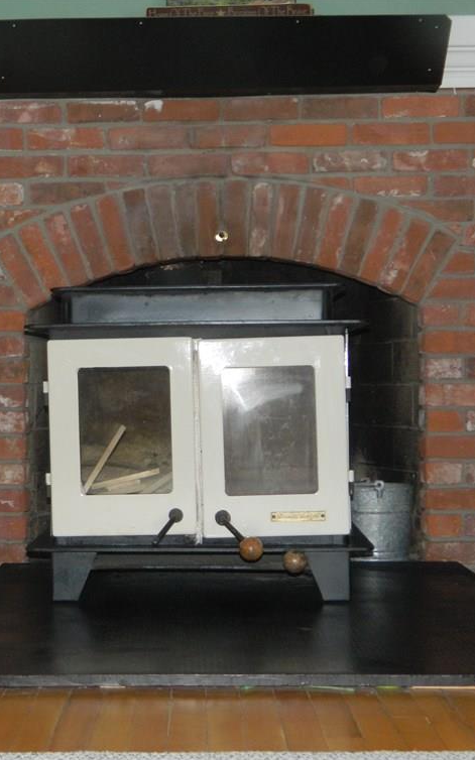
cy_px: 383
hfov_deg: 21.9
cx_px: 151
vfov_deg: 34.6
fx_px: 1223
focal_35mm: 59
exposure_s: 1/30
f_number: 3.5
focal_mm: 7.3
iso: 200
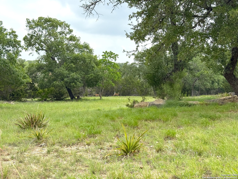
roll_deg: -3.1
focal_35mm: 48
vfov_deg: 30.3
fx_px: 330
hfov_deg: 39.7
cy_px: 90
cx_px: 119
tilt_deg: -3.3
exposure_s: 1/2513
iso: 64
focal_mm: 6.76
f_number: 1.78
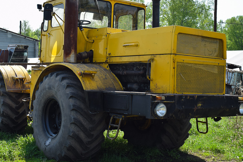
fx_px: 331
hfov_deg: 40.3
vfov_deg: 27.4
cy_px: 58
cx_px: 113
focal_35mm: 49
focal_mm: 24
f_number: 5.6
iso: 200
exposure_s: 1/500
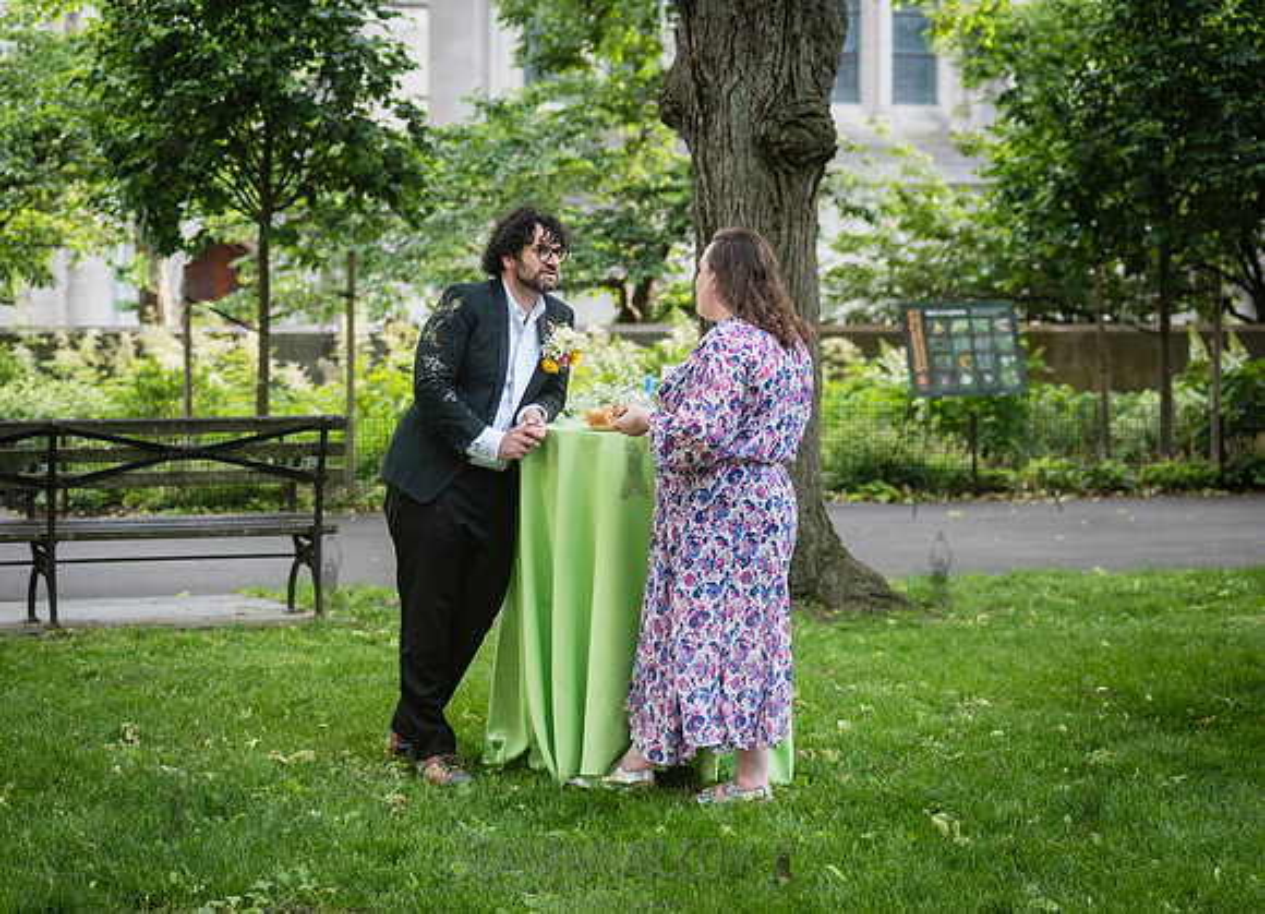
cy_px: 401
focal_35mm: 102
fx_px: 3670
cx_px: 507
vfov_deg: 14.2
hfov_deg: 19.5
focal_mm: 86
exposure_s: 1/400
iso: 1000
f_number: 4
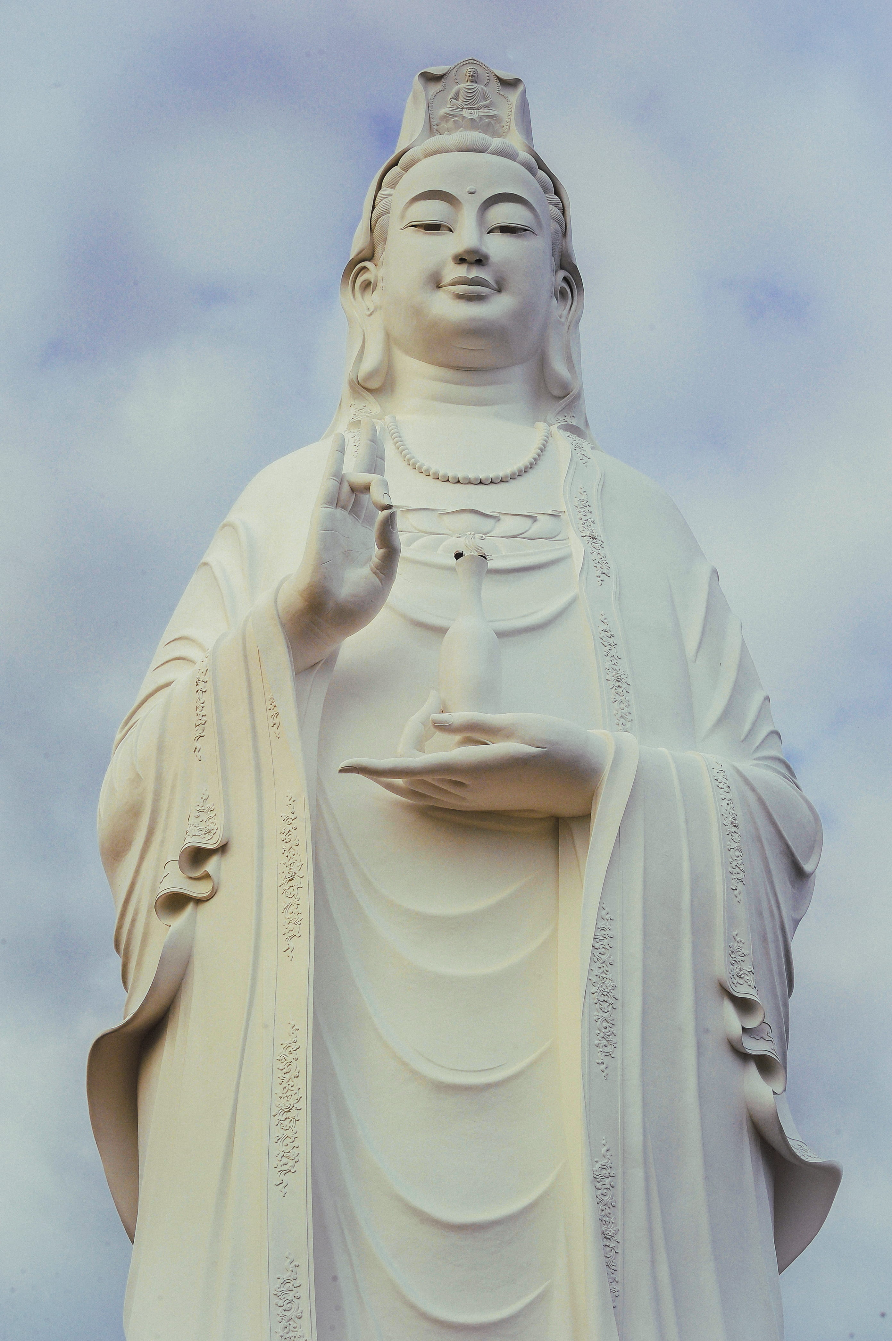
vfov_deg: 23.9
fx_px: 3163
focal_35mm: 85
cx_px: 446
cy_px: 670
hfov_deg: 16.1
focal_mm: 85
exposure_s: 1/200
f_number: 16
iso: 200
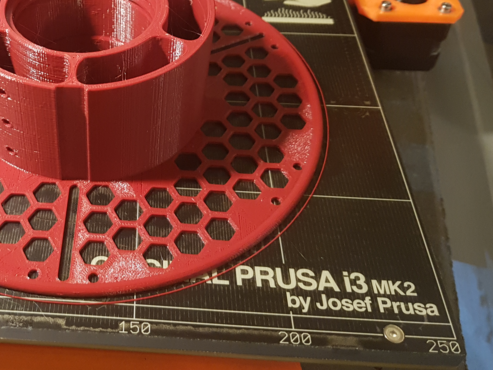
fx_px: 655
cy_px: 80
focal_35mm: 46
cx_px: 85
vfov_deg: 30.8
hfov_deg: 39.3
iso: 250
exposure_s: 1/11
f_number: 1.7
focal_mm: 4.2
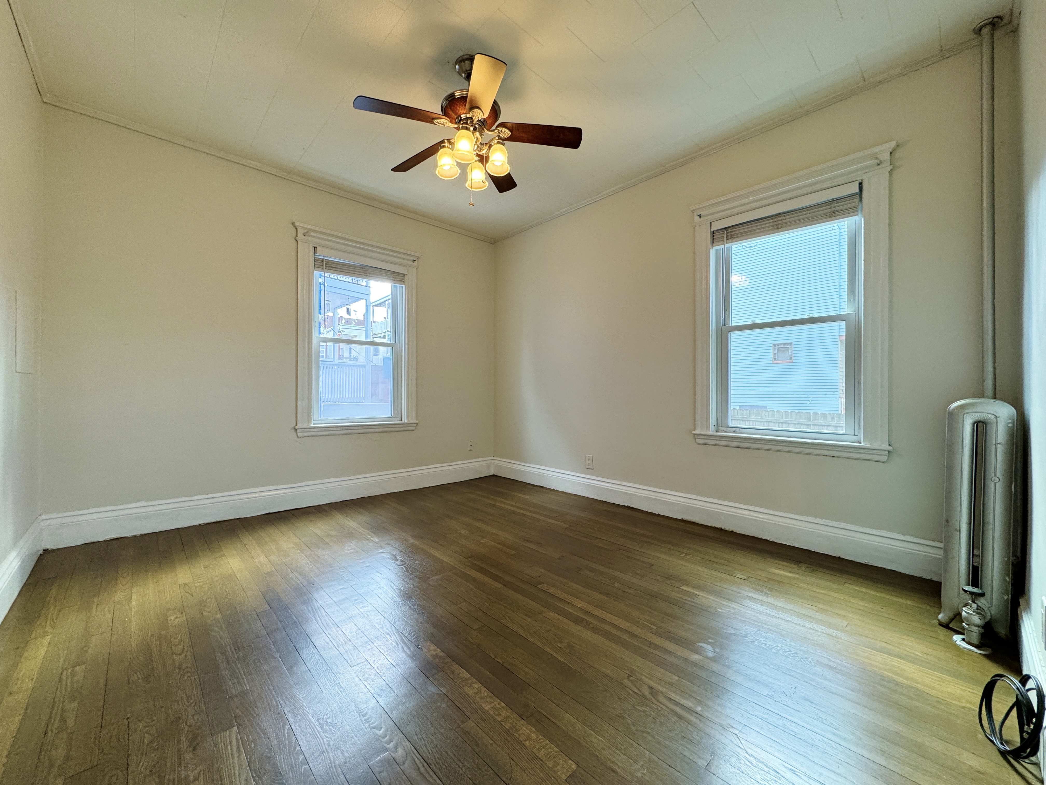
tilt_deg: -0.6
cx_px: 523
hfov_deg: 102.1
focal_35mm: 14
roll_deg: -0.4
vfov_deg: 85.7
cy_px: 392
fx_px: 423
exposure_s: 1/120
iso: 160
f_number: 2.2
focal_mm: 2.22
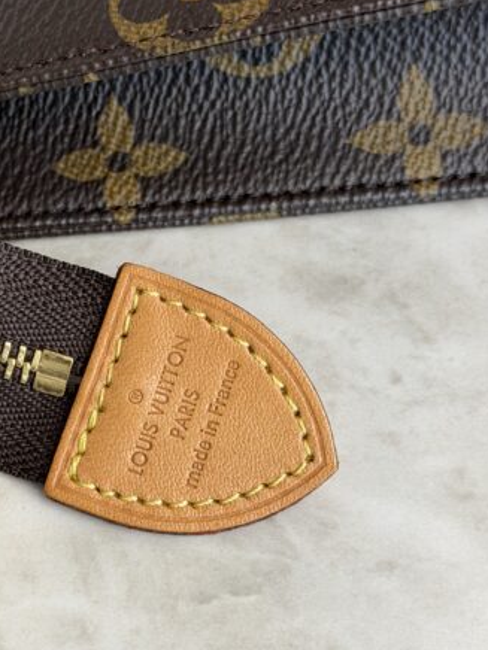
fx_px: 1654
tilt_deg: -56.1
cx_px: 60
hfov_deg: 16.6
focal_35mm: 88
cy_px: 321
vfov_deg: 22.3
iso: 80
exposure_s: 1/120
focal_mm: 6.76
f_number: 1.78
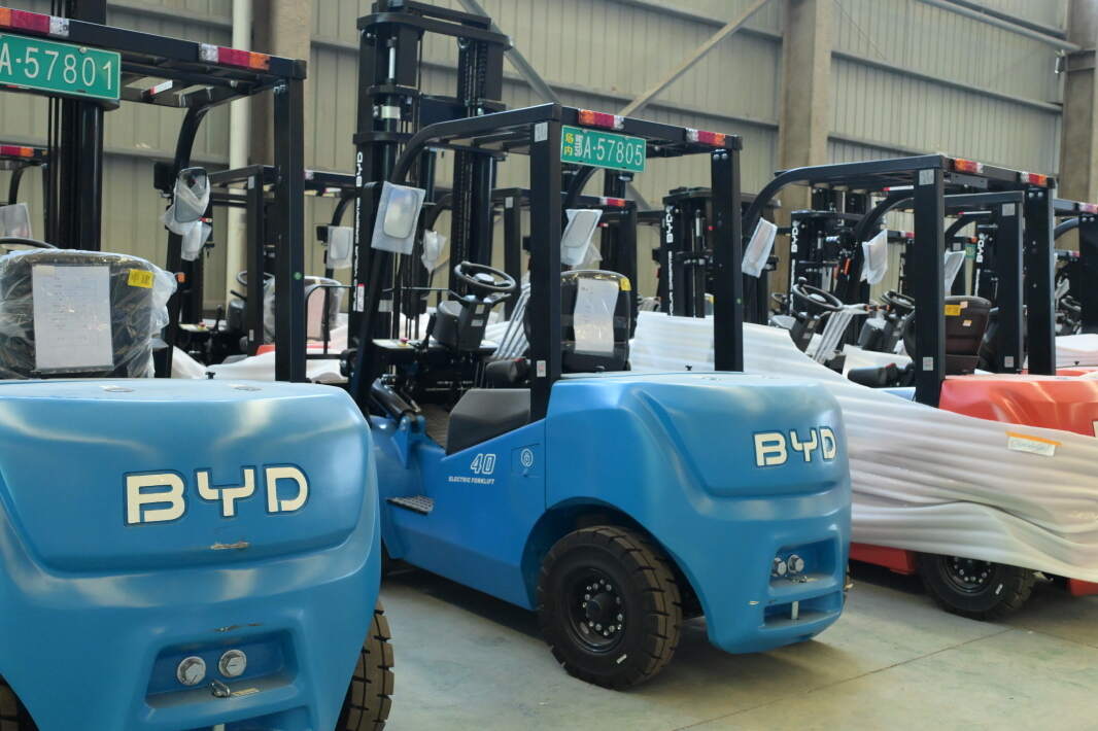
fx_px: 1098
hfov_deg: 53.1
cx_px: 549
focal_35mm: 36
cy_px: 366
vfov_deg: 36.9
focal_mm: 24
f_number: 4
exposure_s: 1/320
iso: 3200
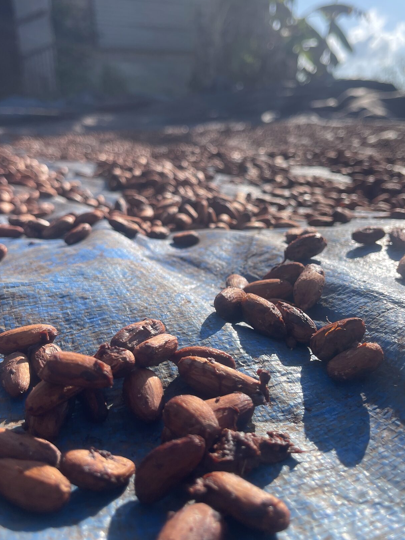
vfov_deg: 55.3
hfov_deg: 42.9
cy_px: 250
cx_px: 184
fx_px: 515
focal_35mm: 33
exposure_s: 1/2247
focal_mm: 5.1
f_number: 1.6
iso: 32
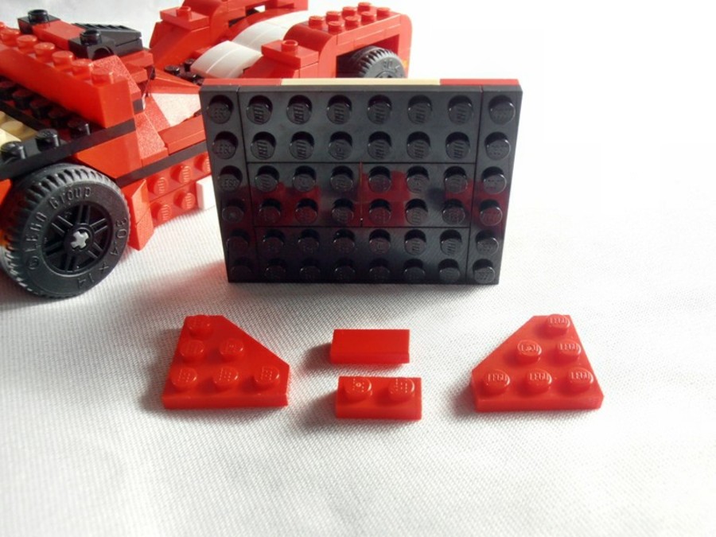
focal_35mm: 37
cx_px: 358
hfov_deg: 50.1
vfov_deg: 38.7
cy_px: 268
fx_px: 765
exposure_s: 1/80
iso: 80
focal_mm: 6.61
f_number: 3.9
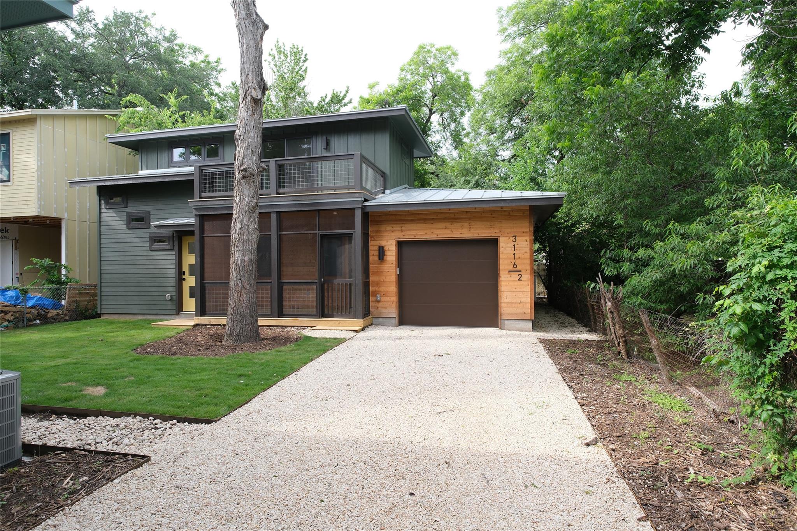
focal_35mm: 20
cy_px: 266
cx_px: 398
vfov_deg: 61.9
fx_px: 443
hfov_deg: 84.0
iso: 320
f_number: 4
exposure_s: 1/400
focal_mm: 13.1
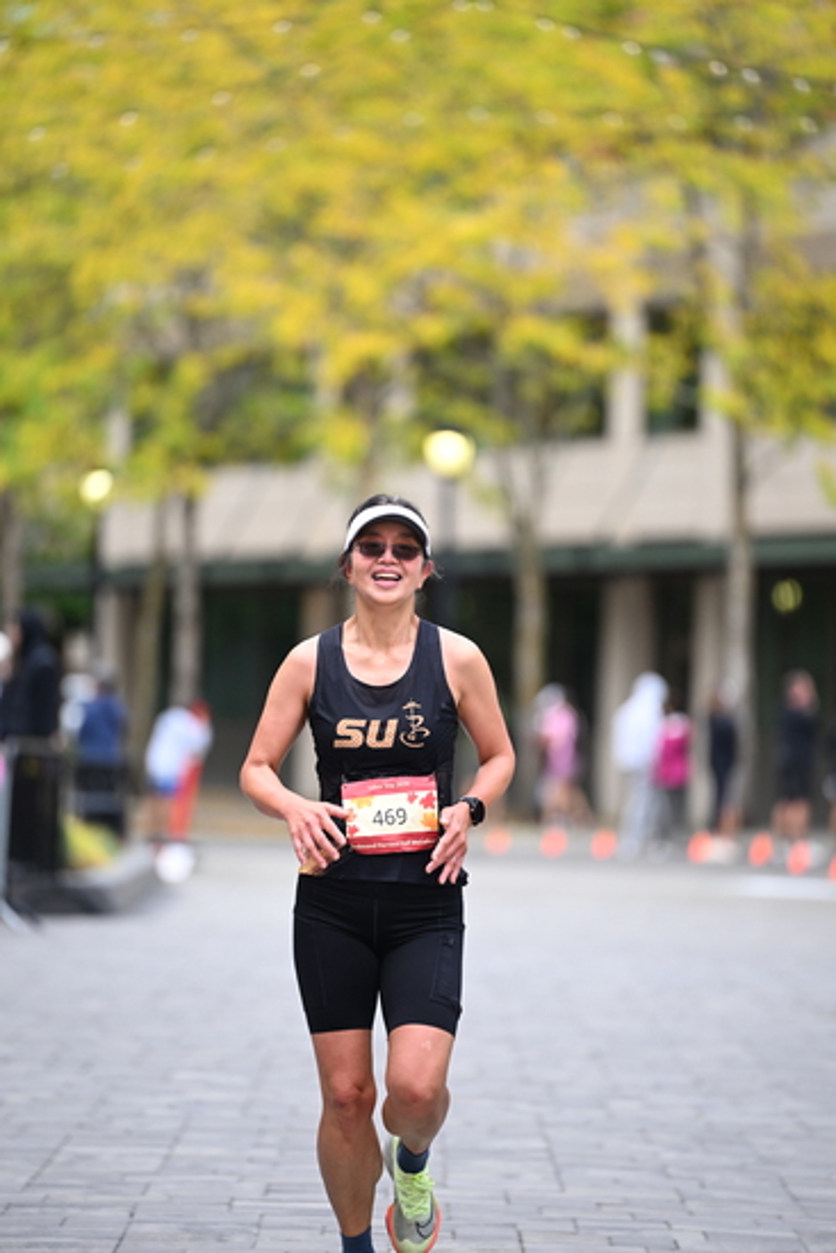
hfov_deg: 6.9
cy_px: 626
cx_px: 418
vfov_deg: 10.3
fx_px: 6962
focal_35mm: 200
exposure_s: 1/2000
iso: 1000
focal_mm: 200
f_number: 2.8
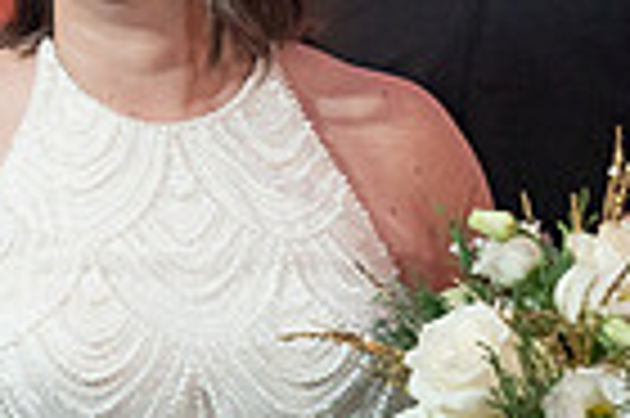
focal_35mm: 244
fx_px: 4265
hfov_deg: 8.1
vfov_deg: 5.6
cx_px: -554
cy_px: 277
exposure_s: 1/100
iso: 4000
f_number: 4
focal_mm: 54
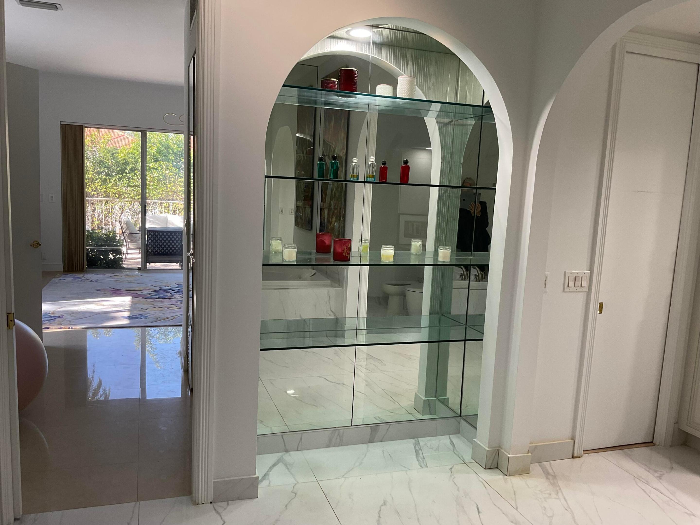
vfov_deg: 48.2
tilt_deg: -6.7
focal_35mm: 29
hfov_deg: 61.7
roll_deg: -2.6
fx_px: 586
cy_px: 262
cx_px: 350
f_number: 1.8
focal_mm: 3
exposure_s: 1/60
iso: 40
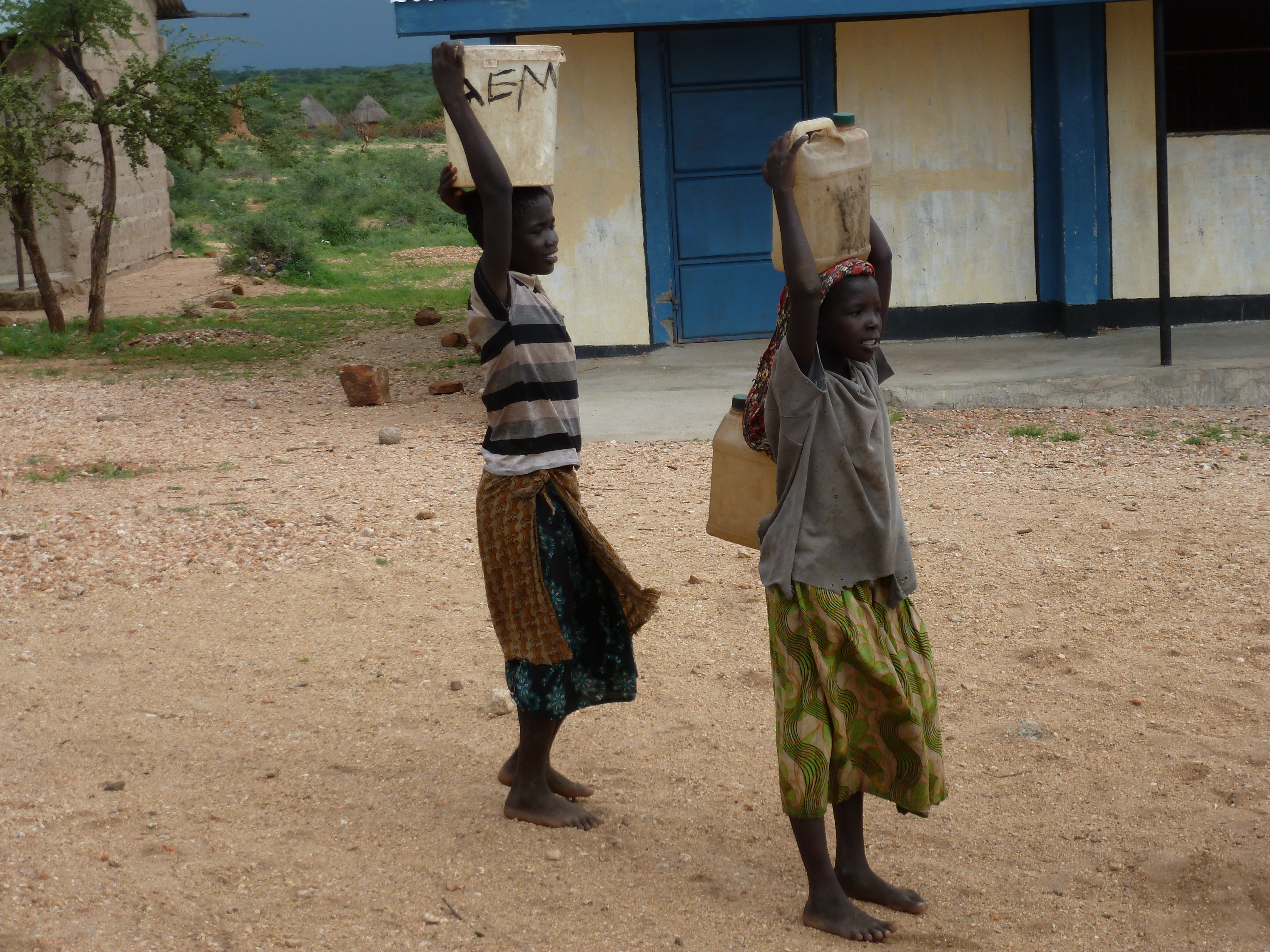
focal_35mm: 76
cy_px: 476
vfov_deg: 19.4
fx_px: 2788
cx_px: 635
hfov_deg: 25.7
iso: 100
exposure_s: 1/320
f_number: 4.7
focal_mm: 13.6
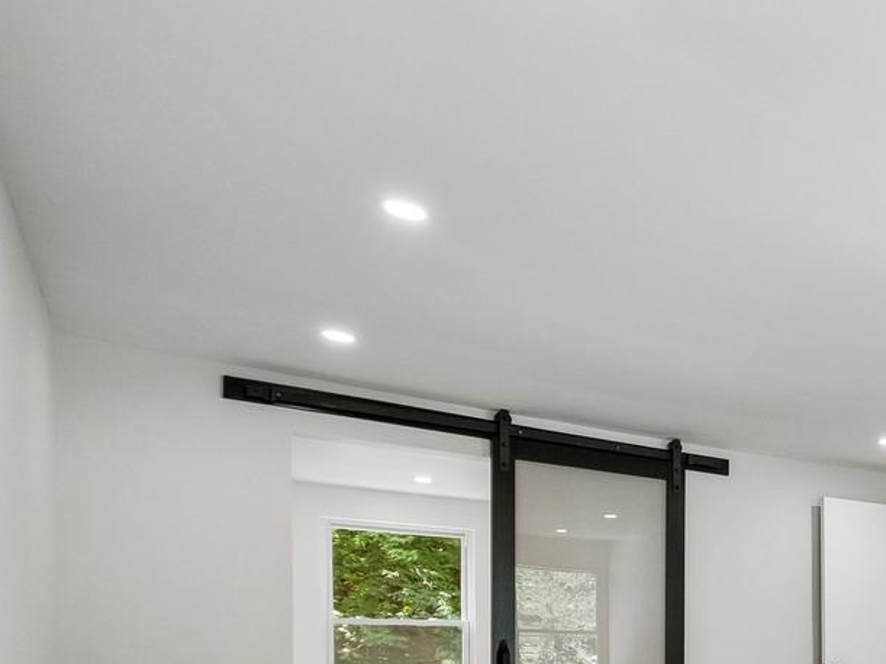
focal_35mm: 34
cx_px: 992
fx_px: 870
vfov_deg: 37.0
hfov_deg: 41.8
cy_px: 680
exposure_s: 1/100
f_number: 5.6
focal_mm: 10
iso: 400
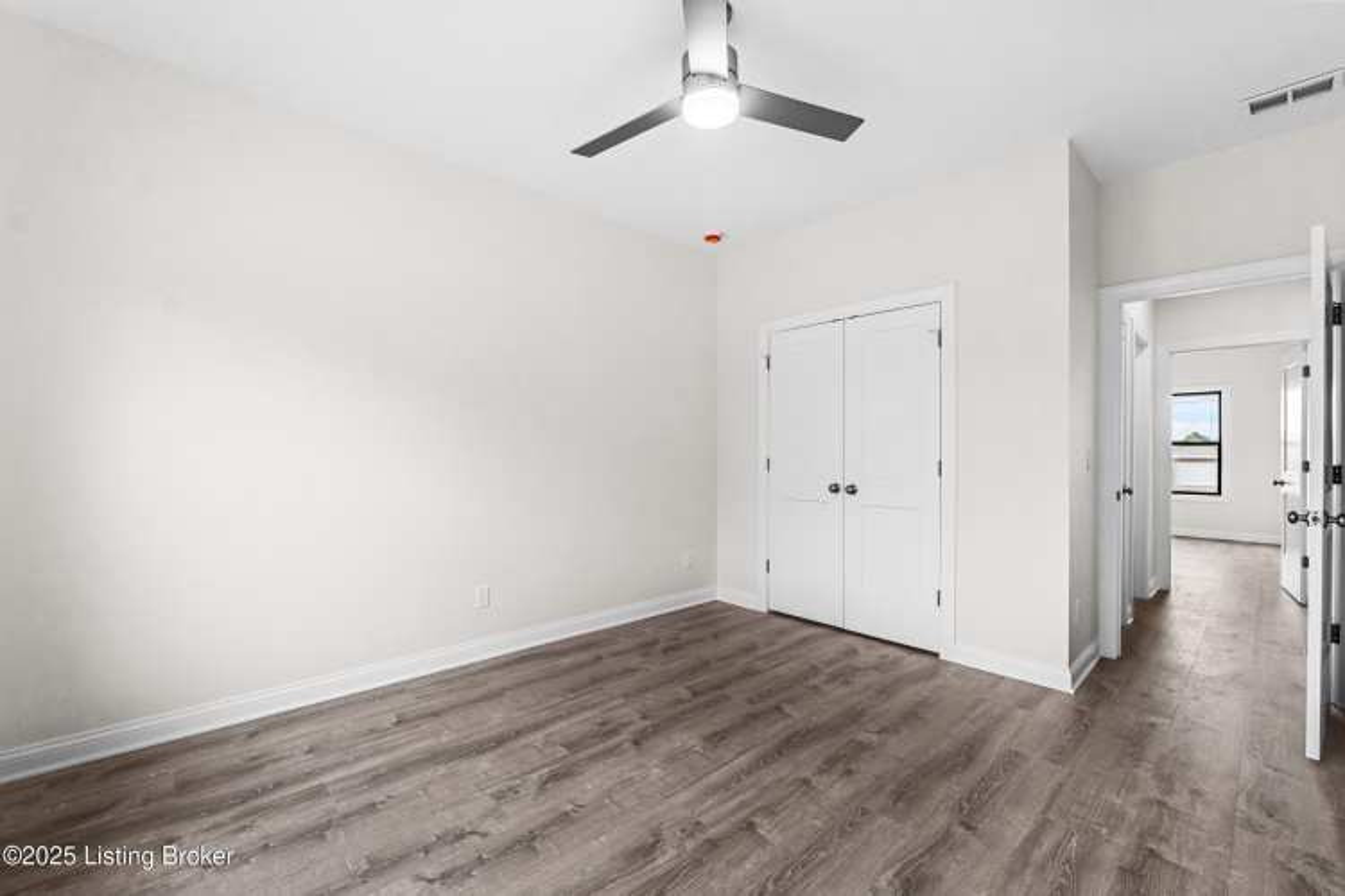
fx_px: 560
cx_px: 672
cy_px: 448
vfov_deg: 77.3
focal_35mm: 15
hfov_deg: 100.4
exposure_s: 1/8
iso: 400
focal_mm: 10
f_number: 10
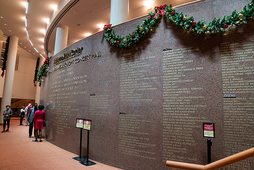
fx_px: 169
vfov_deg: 53.2
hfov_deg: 73.7
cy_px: 85
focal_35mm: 24
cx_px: 127
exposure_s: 1/200
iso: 4000
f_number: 3.2
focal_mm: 24
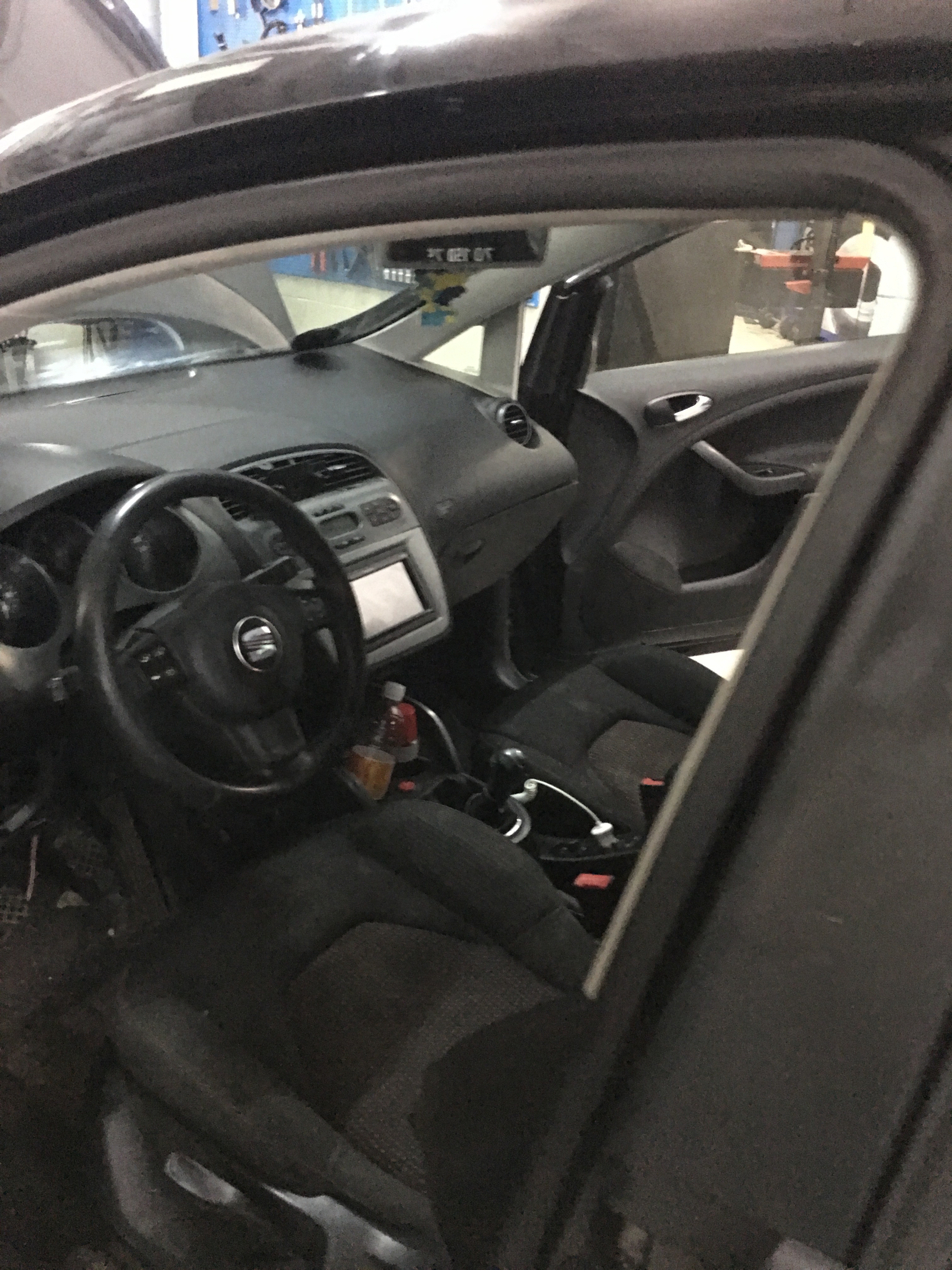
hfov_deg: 48.2
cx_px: 476
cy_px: 635
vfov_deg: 61.7
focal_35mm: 29
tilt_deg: -24.7
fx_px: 1063
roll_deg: -3.9
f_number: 2.2
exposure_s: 1/4
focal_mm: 4.15
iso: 320
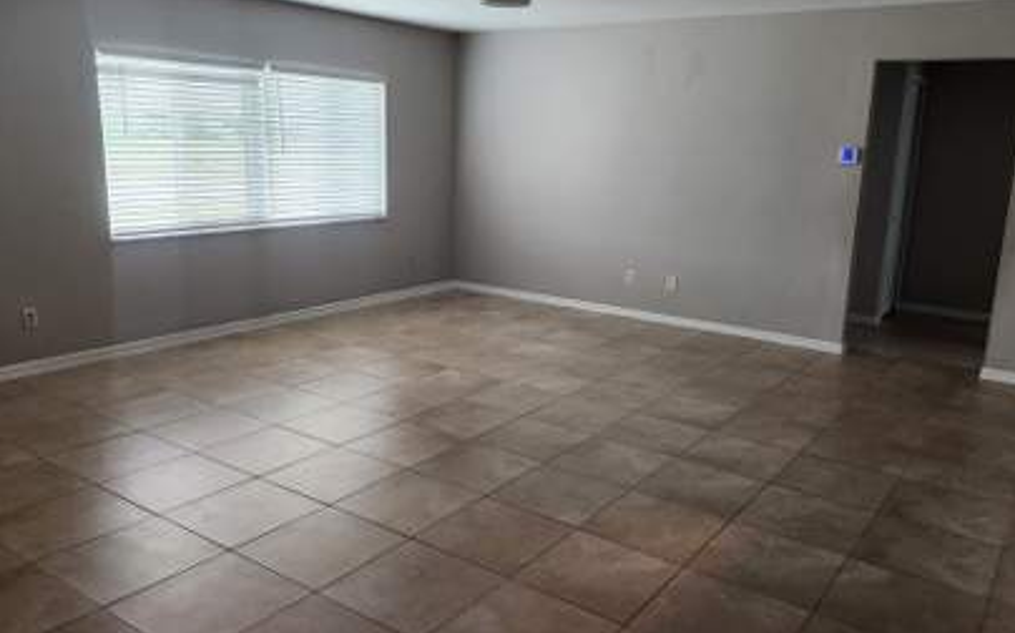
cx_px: 520
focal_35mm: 29
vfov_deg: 43.1
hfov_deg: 64.7
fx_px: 802
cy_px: 306
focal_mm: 5.4
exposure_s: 1/120
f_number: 1.8
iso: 250
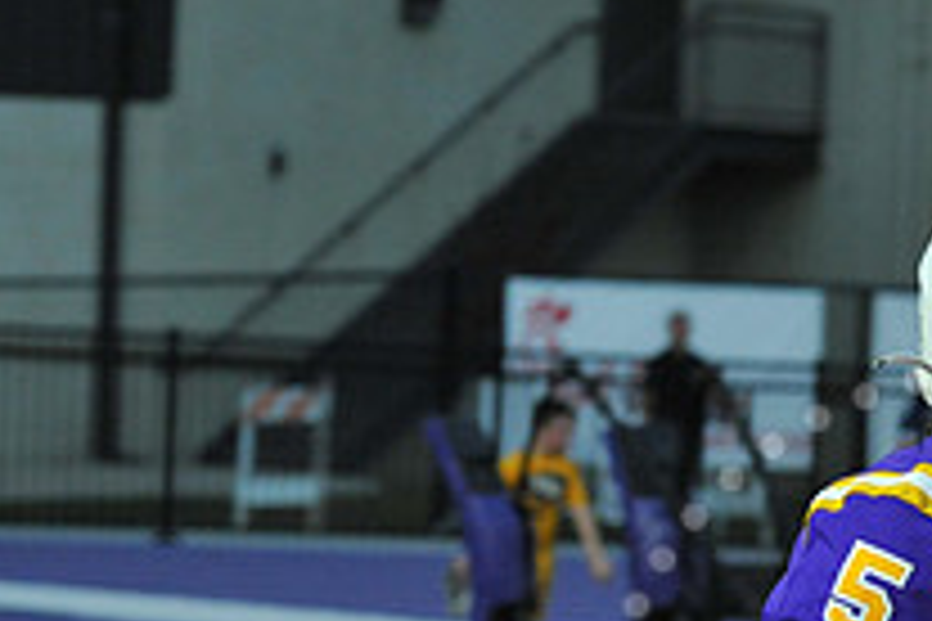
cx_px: 1013
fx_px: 9060
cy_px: 783
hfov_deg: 5.9
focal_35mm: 350
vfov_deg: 3.9
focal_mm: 125
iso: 2500
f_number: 6.3
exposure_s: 1/400
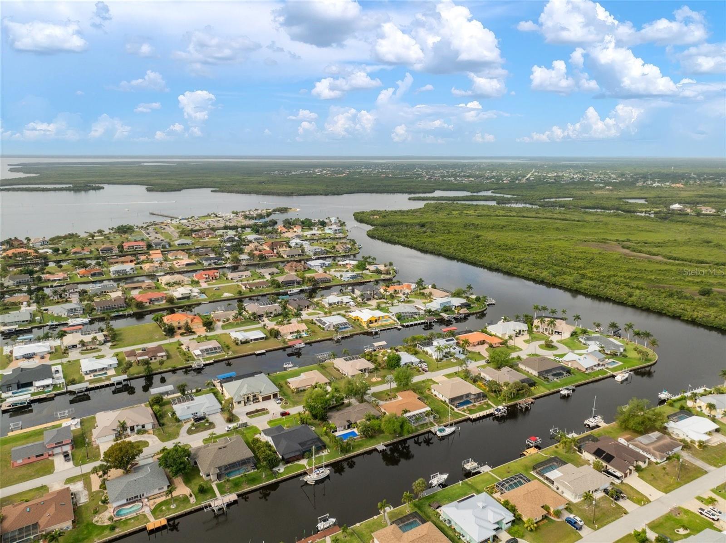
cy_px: 272
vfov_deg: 56.7
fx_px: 503
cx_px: 363
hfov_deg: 71.6
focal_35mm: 24
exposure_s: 1/2500
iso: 100
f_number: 2.8
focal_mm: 12.29
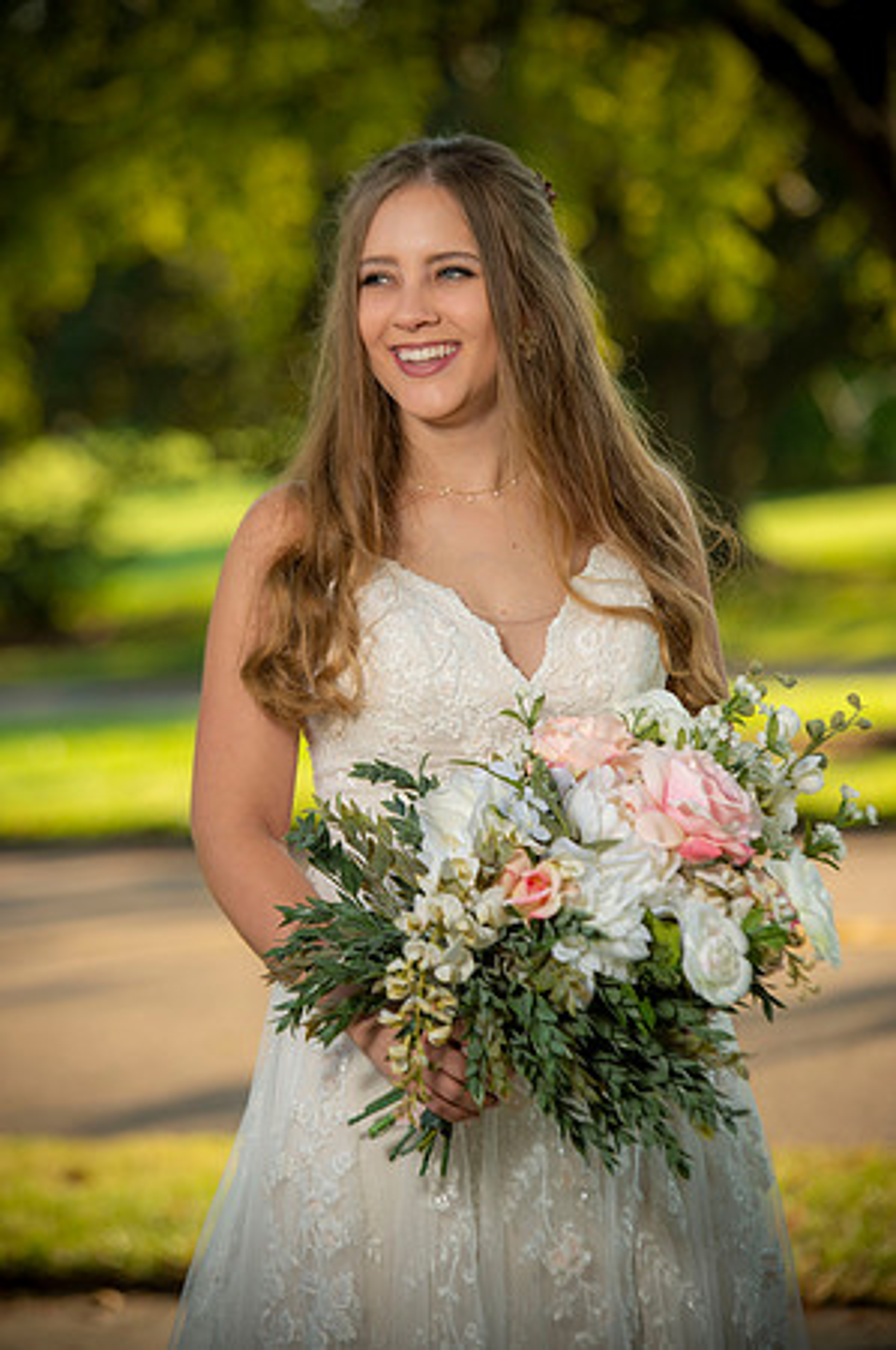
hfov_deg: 9.4
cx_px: 448
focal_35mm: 145
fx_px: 5425
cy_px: 675
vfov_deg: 14.2
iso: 100
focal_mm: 145
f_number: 4
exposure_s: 1/250
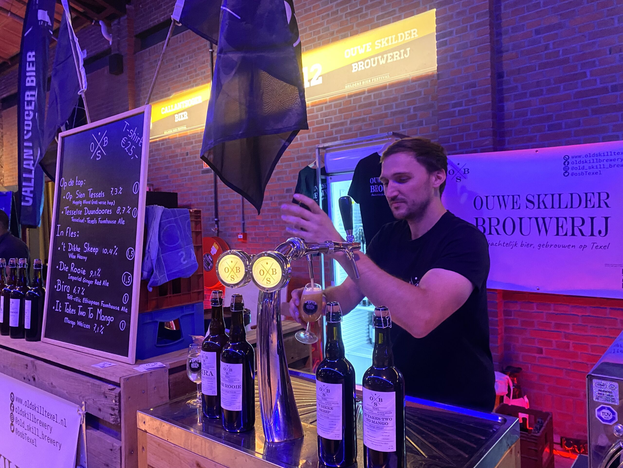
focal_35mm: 26
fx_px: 468
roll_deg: +0.4
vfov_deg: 53.1
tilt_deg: +1.2
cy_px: 234
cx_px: 312
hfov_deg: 67.3
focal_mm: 4.25
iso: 500
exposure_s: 1/33
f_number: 1.8
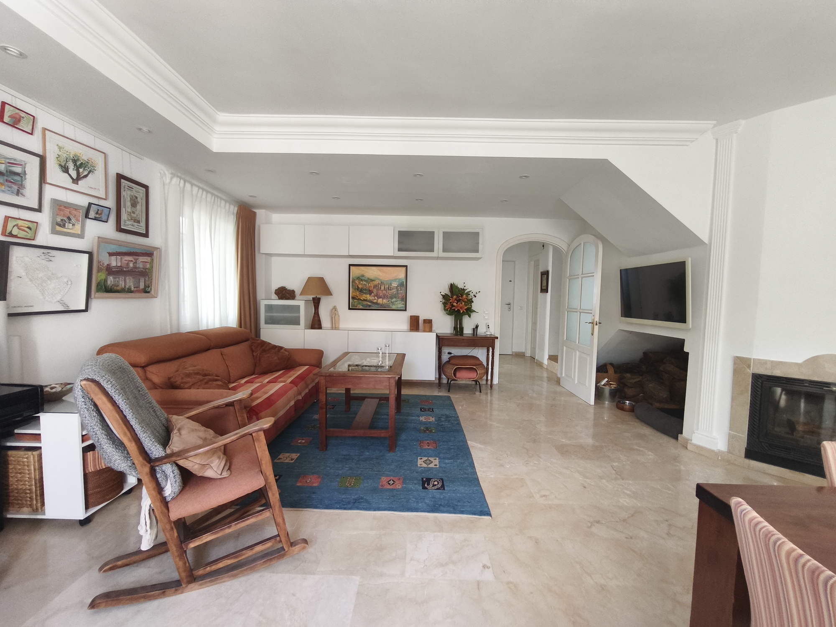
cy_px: 314
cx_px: 418
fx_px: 362
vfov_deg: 81.7
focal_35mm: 15
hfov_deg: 98.2
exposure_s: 1/33.3
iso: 250
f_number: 2.2
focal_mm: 1.91
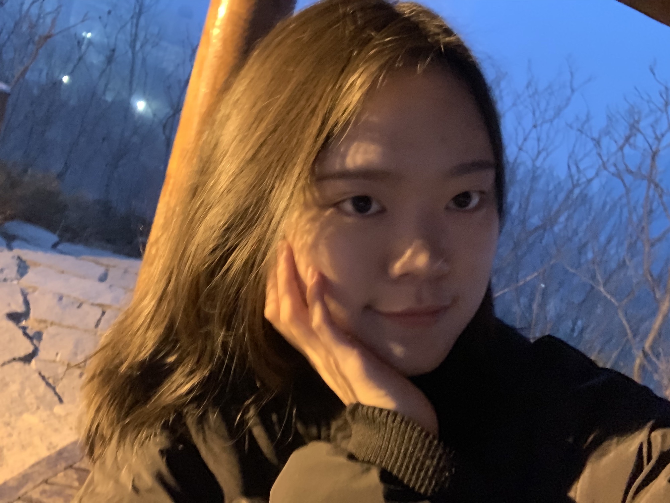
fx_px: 619
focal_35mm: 32
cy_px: 252
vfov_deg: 44.2
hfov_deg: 56.8
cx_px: 335
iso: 1250
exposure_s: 1/17
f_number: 2.2
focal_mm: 2.87
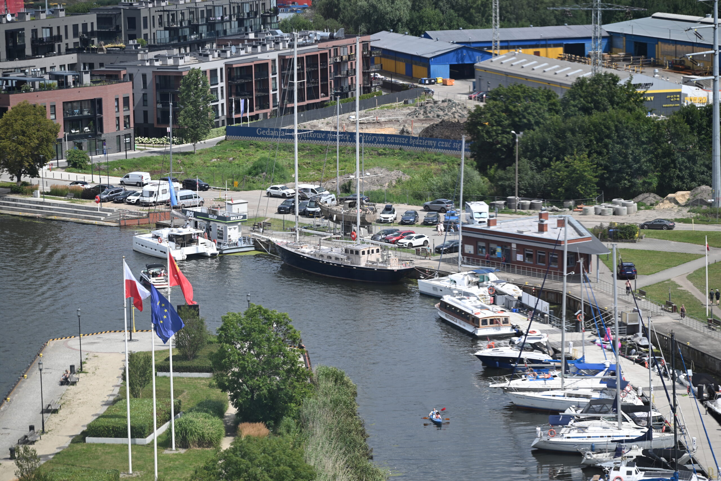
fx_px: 2403
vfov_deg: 11.4
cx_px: 360
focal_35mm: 120
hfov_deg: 17.1
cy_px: 240
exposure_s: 1/500
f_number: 5.6
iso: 100
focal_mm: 120
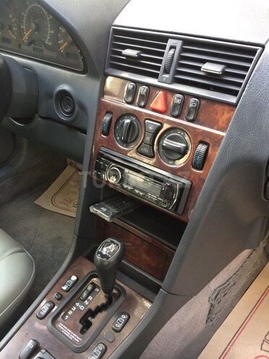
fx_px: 300
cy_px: 180
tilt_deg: -40.0
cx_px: 134
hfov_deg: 48.2
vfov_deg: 61.7
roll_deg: +4.7
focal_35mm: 29
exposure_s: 1/33
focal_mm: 4.15
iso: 64
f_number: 2.2
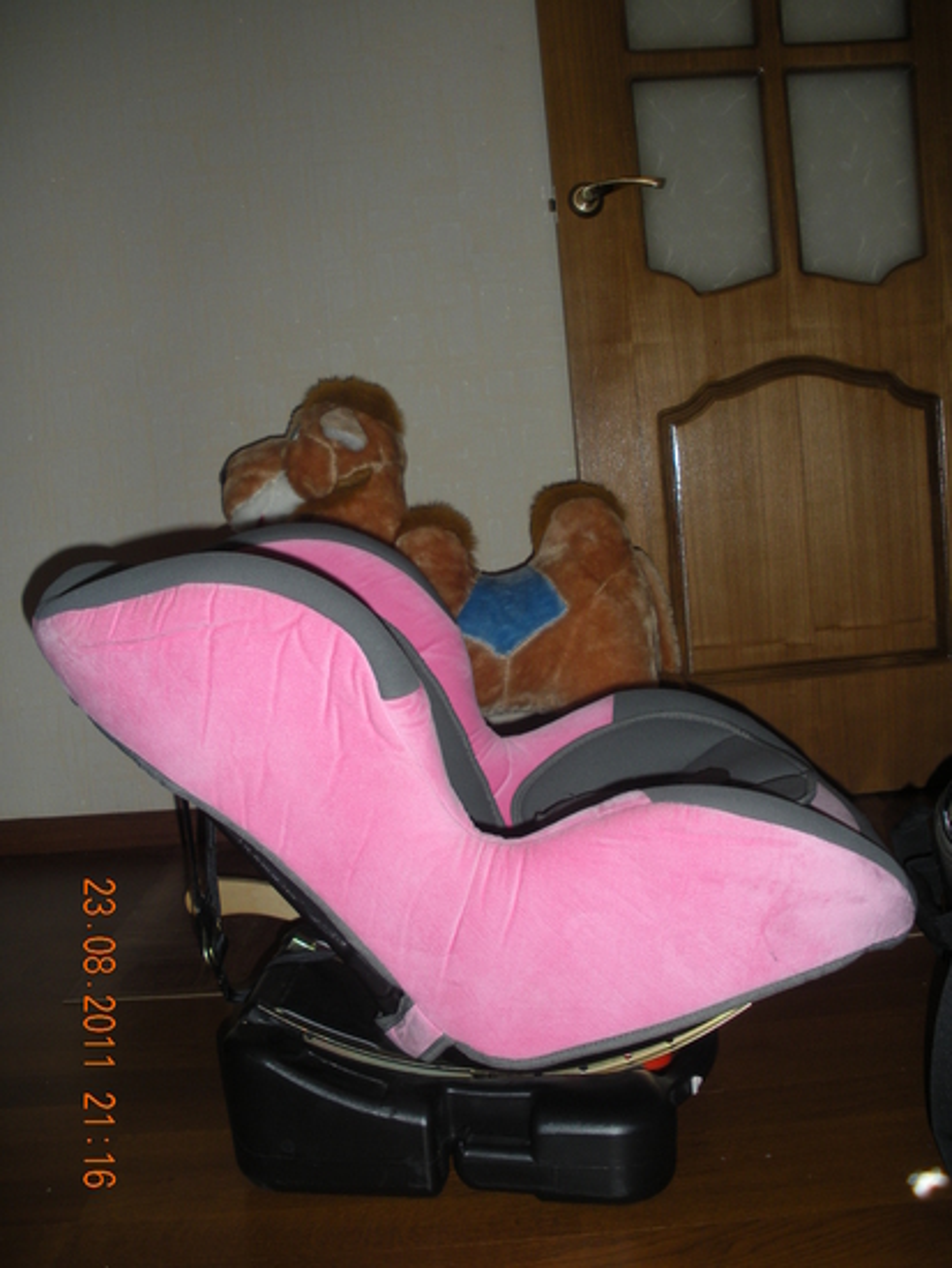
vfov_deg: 51.3
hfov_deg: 39.7
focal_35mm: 36
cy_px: 634
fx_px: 1319
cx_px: 476
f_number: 3.5
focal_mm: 6.3
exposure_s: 1/60
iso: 74
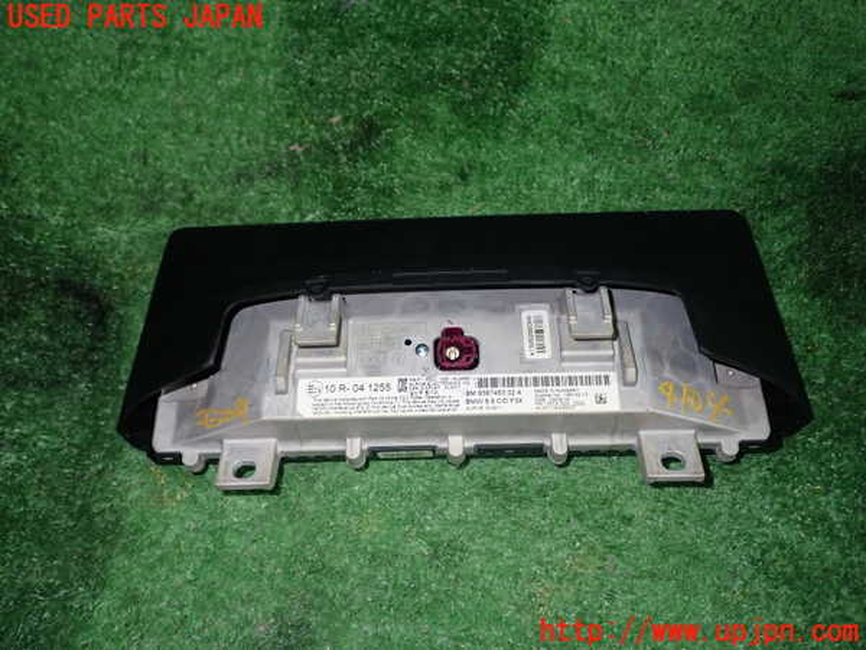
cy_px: 325
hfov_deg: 56.8
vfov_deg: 44.2
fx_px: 801
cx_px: 433
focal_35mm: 32
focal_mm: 5.79
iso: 200
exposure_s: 1/30
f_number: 7.1
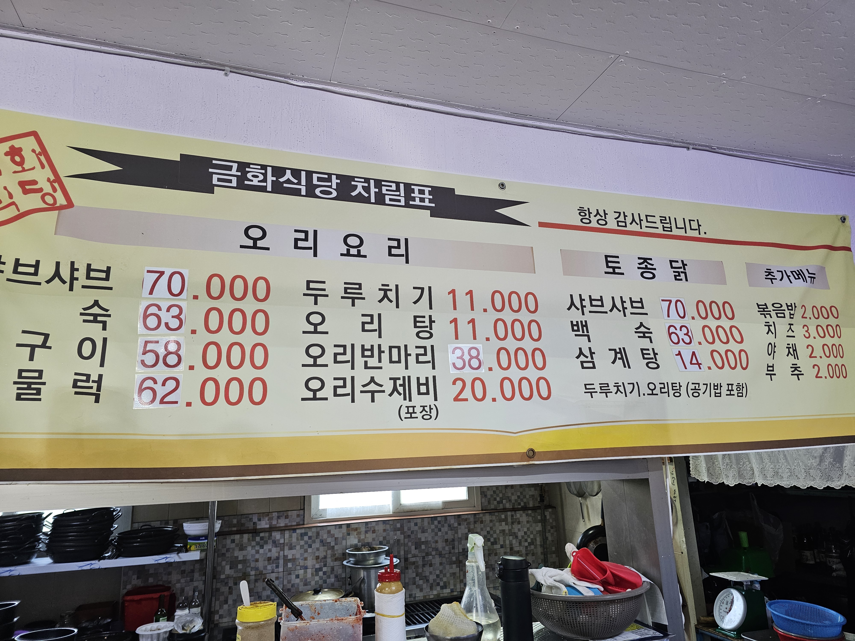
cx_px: 428
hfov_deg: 73.9
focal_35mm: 23
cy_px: 320
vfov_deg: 58.9
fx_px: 568
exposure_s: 1/120
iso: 160
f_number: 1.7
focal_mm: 6.3
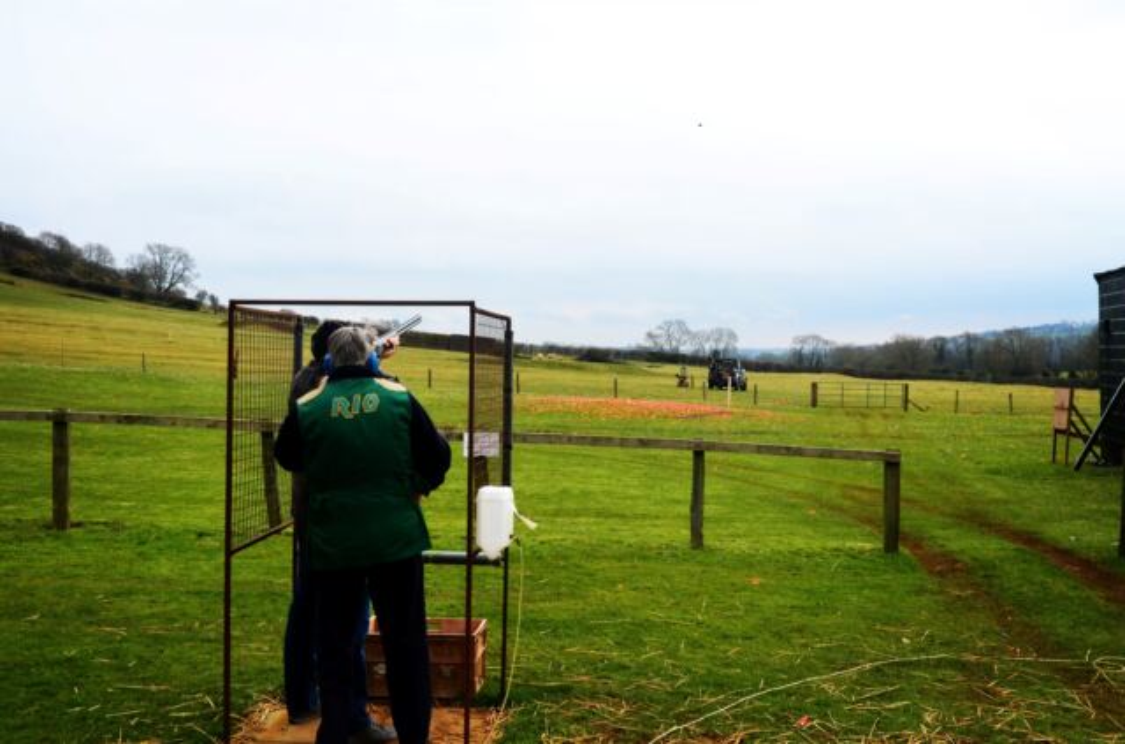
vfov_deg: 36.7
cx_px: 562
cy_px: 372
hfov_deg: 53.3
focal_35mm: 36
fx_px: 1122
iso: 200
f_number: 16
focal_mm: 24
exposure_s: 1/100
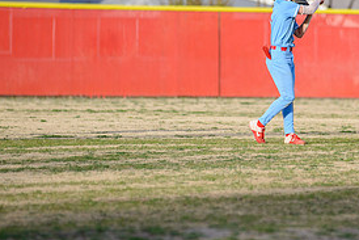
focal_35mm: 424
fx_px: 4230
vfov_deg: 3.2
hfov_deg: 4.9
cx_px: 271
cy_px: 58
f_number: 3.2
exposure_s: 1/1250
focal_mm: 200
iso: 250
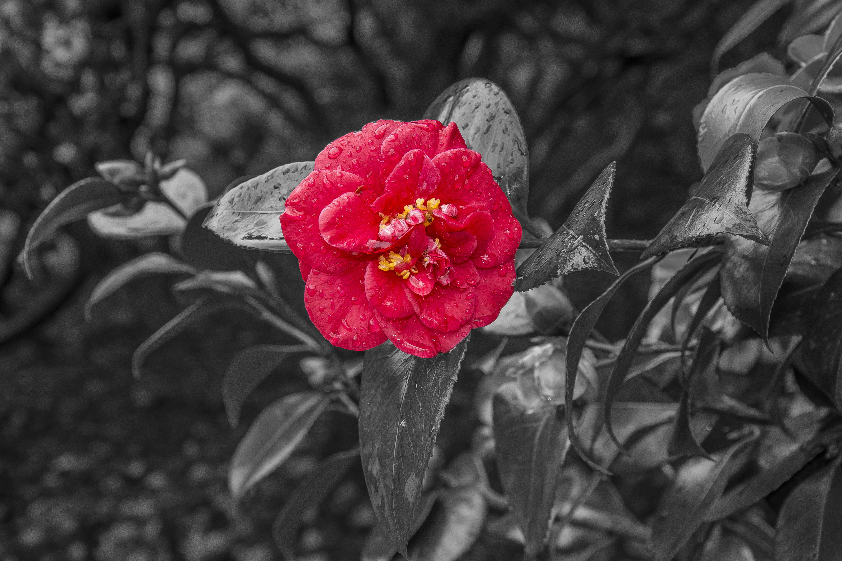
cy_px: 280
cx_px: 421
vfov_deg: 18.9
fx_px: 1684
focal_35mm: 72
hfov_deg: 28.1
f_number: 8
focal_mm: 48
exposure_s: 1/60
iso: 100
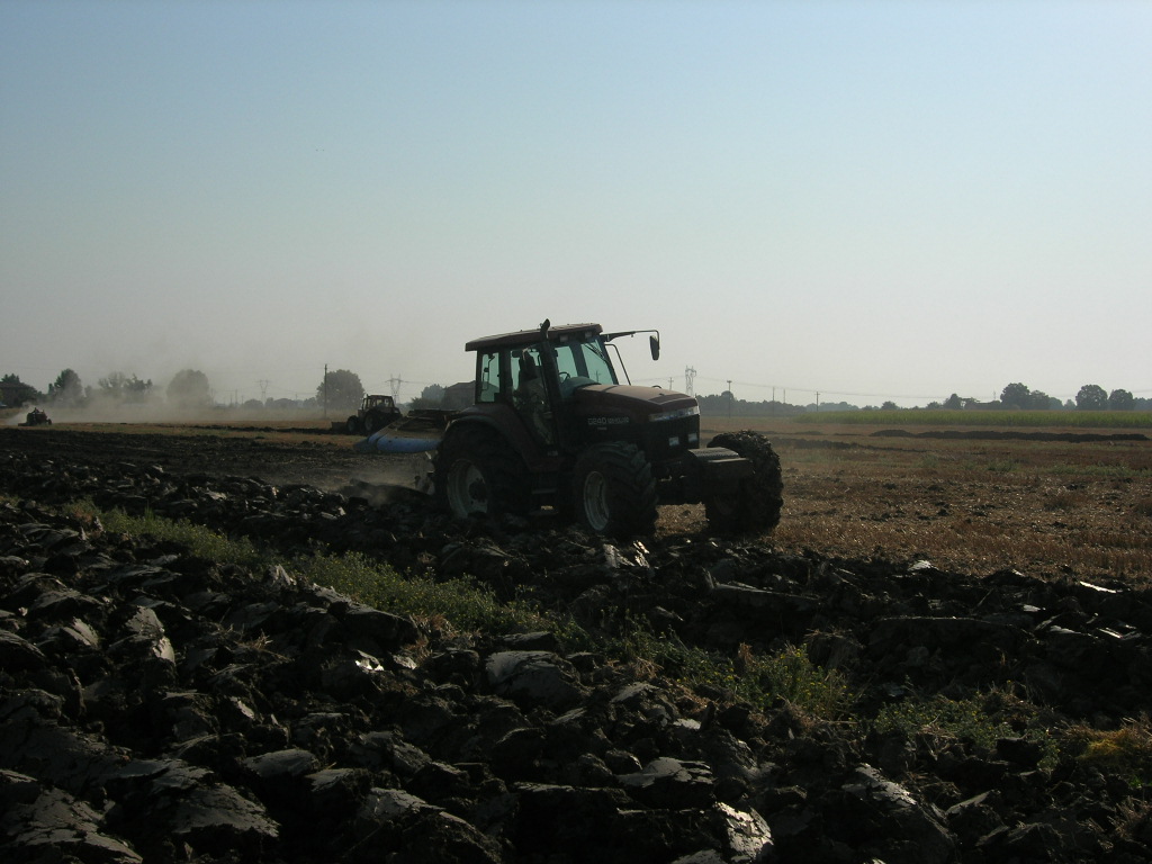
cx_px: 576
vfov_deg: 35.1
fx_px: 1364
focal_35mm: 41
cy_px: 432
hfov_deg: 45.8
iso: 64
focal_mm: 8.5
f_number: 4.9
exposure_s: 1/1100
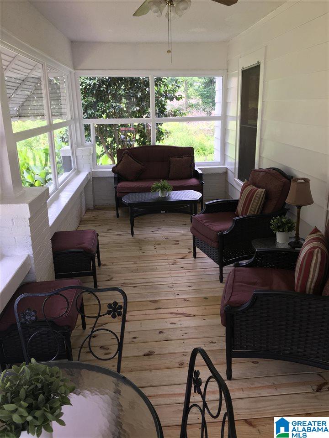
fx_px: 367
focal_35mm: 29
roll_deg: +1.4
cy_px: 219
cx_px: 164
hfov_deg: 48.2
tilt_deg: -15.9
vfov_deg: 61.7
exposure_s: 1/60
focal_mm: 4.15
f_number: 2.2
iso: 32
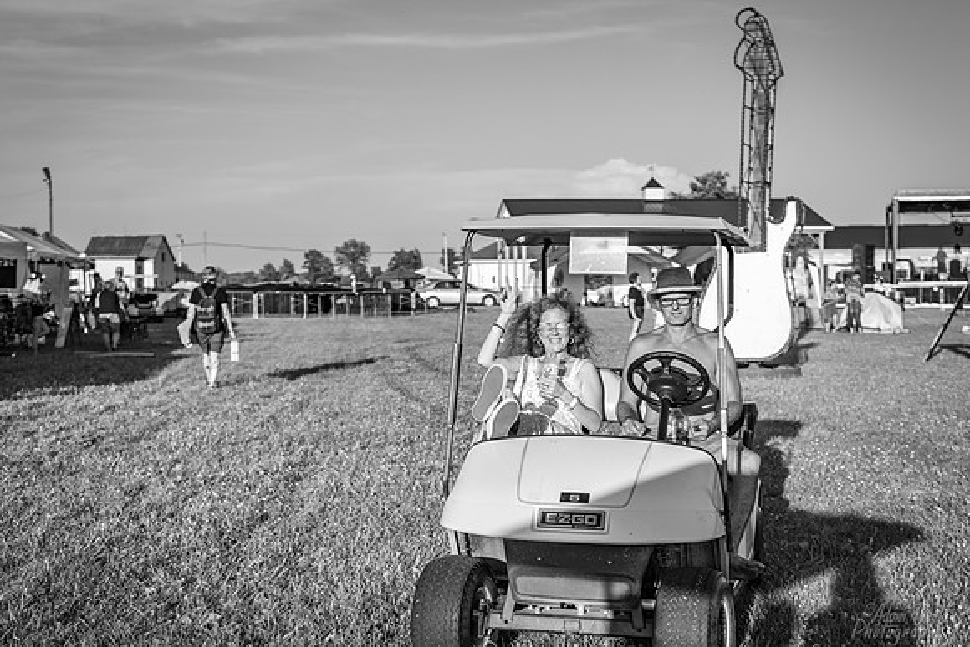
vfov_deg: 27.0
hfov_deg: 39.6
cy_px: 324
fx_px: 1347
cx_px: 485
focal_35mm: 50
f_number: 4.5
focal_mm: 50
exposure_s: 1/400
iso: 100
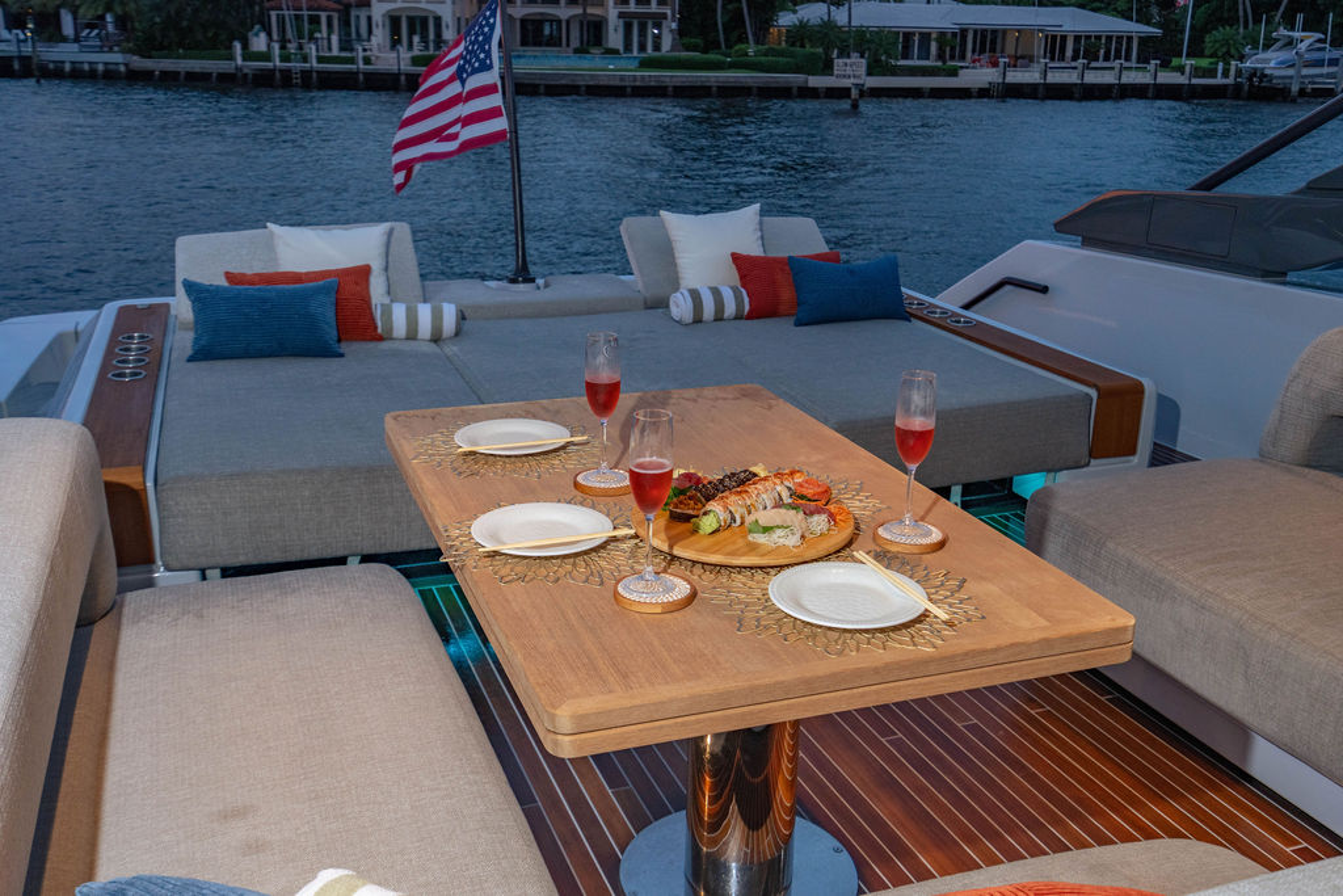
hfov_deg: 54.4
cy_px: 448
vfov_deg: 37.9
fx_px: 1306
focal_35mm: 35
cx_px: 672
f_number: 5.6
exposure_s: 1/125
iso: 500
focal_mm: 35
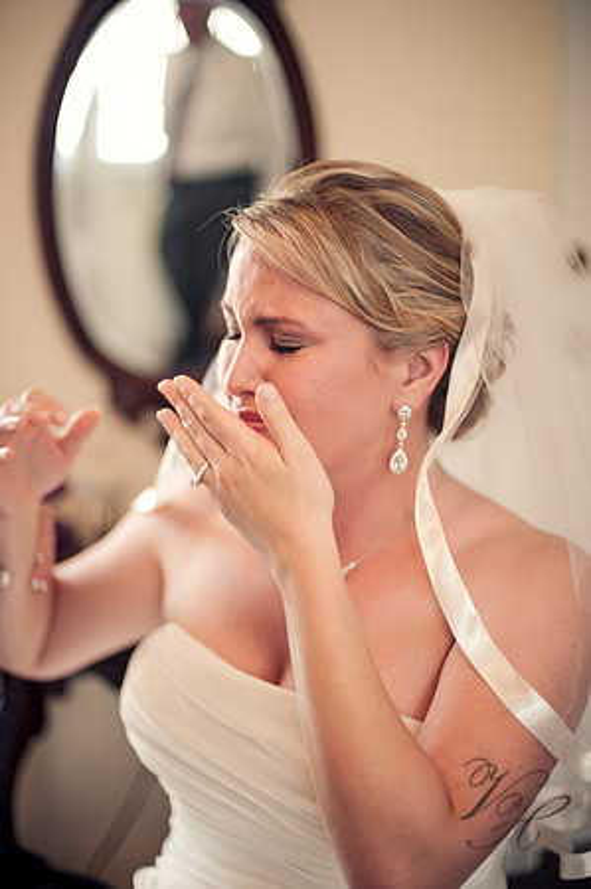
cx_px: 296
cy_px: 444
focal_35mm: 50
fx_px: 1234
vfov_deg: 39.6
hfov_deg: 26.9
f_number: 1.4
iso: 400
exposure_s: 1/100
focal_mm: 50
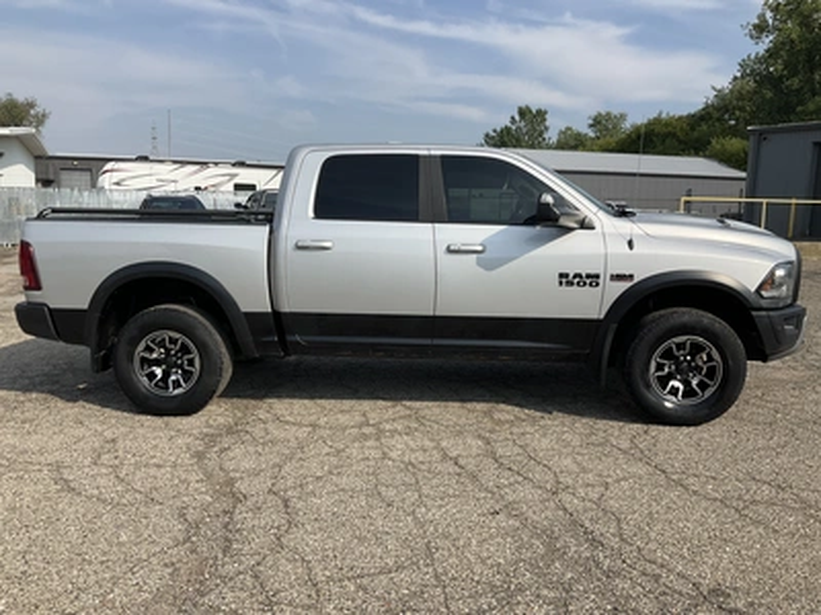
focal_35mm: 29
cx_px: 410
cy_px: 308
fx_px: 688
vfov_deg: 48.2
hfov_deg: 61.7
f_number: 1.8
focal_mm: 3
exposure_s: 1/2320
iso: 25
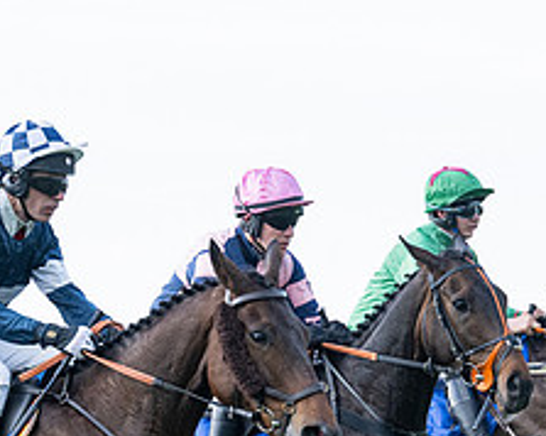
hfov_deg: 8.5
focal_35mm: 228
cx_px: 458
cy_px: 383
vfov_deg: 6.8
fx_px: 3681
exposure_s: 1/4000
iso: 1000
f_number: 4
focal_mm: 70
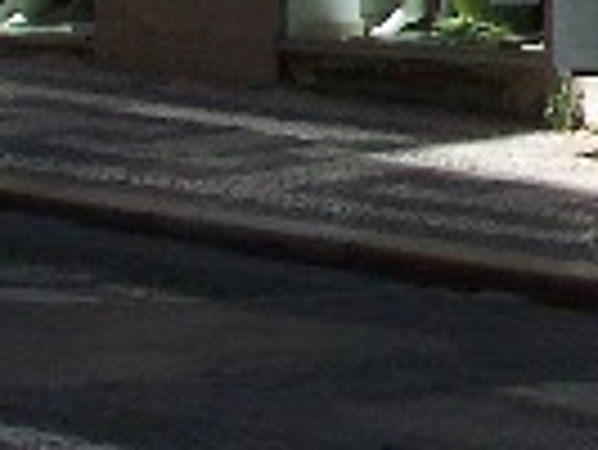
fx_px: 3942
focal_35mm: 228
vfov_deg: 6.1
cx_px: 1614
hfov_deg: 7.8
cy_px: -846
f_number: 4.8
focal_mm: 8
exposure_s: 1/500
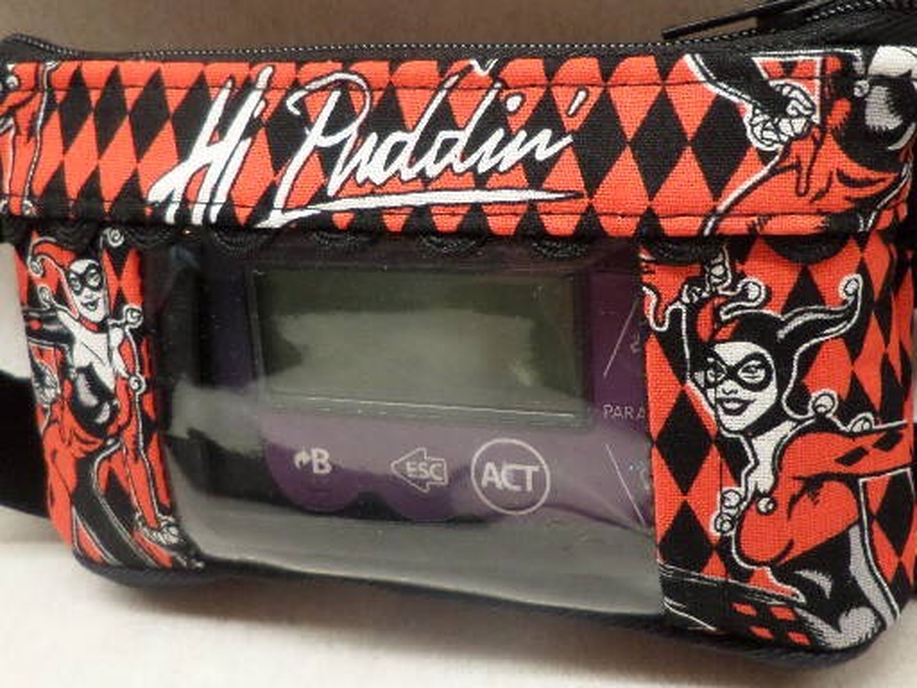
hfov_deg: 71.6
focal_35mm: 24
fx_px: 636
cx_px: 458
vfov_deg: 56.8
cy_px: 344
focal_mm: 4.3
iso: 200
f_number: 3.1
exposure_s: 1/30
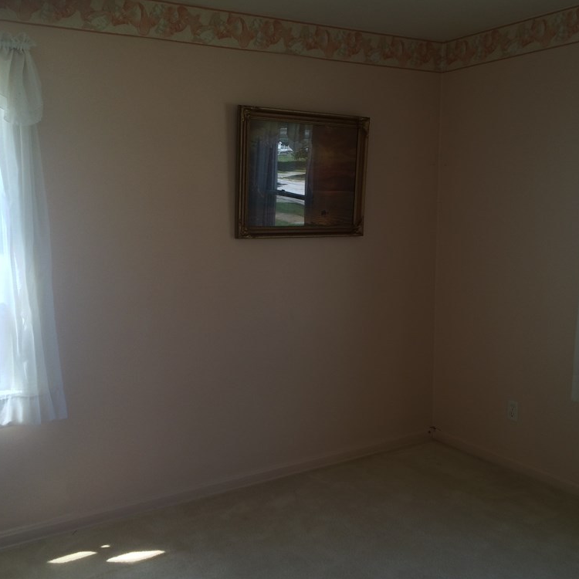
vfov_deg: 47.2
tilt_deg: -8.0
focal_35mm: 35
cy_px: 283
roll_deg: +1.0
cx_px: 276
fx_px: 662
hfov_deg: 47.2
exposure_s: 1/120
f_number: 2.2
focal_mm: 4.15
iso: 40
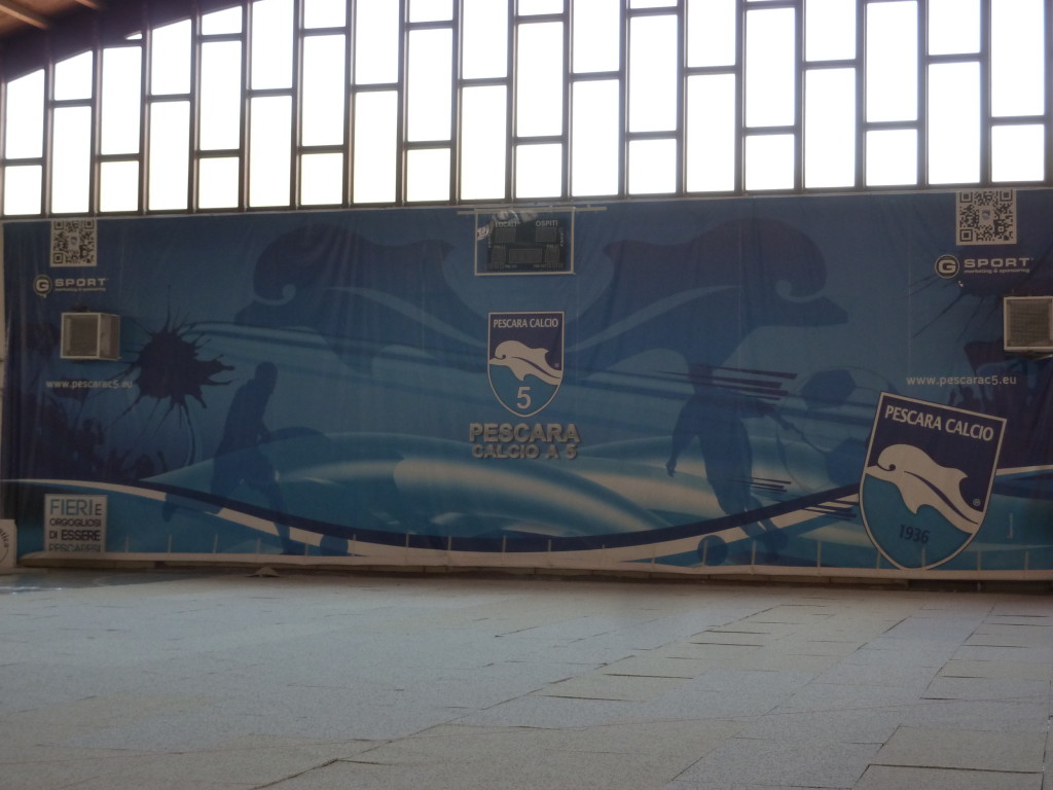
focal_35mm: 63
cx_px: 526
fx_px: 1916
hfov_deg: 30.7
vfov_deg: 23.3
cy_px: 395
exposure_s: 1/40
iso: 200
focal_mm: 10.3
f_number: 4
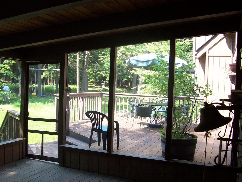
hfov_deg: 50.1
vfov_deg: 38.7
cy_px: 91
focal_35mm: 37
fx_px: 259
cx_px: 121
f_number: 2.8
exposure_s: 1/90
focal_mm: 5.6
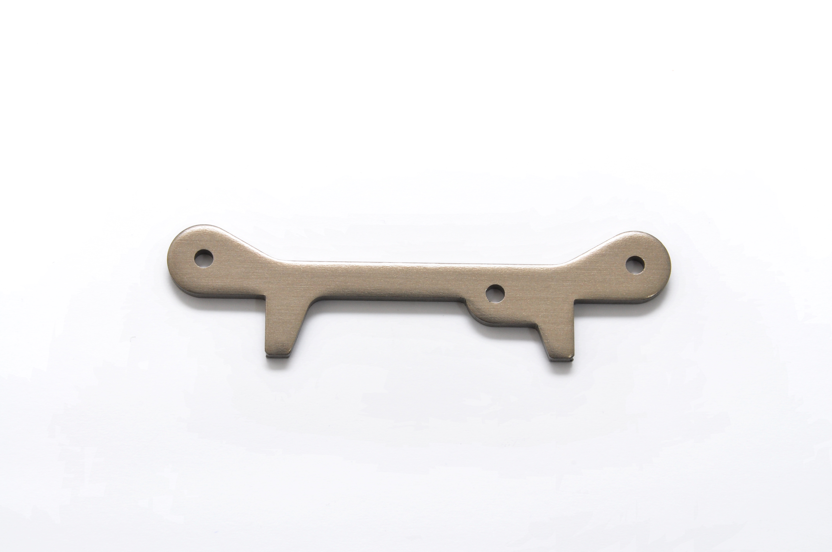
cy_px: 276
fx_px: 2770
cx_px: 416
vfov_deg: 11.4
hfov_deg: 17.1
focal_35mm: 120
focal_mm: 80
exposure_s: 1/60
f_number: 20
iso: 400
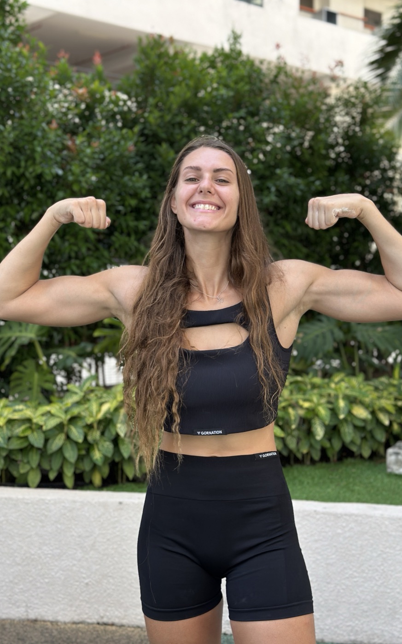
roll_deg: -0.9
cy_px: 322
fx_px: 894
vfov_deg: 39.6
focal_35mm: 51
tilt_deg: -1.8
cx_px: 212
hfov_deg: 25.3
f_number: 1.78
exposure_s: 1/568
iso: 80
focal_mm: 6.86
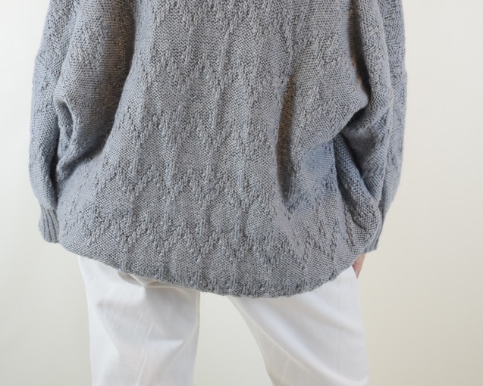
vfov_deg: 23.0
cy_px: 44
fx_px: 927
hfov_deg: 29.2
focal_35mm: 65
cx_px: 219
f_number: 4.5
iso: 400
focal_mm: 27
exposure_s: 1/80
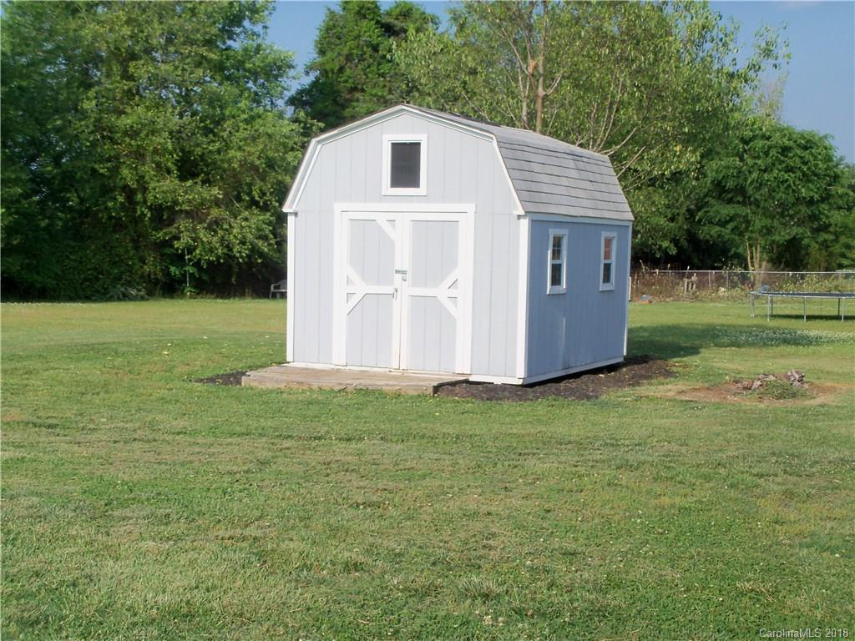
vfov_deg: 28.0
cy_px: 320
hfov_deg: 36.8
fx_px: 1284
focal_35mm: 52
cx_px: 428
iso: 80
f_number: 3.3
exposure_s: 1/640
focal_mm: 9.3
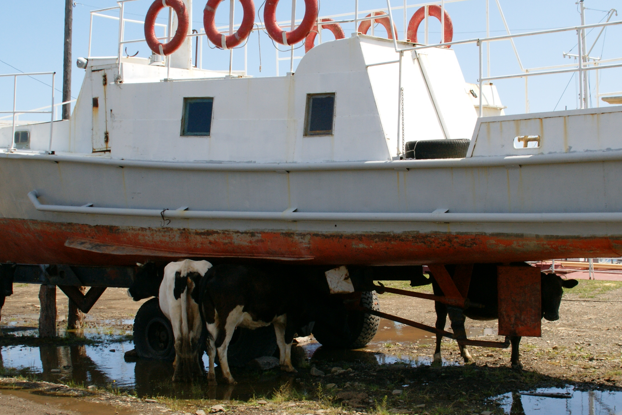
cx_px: 329
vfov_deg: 24.2
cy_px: 241
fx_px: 968
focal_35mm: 56
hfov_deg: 35.6
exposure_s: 1/160
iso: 100
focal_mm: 24
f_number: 11
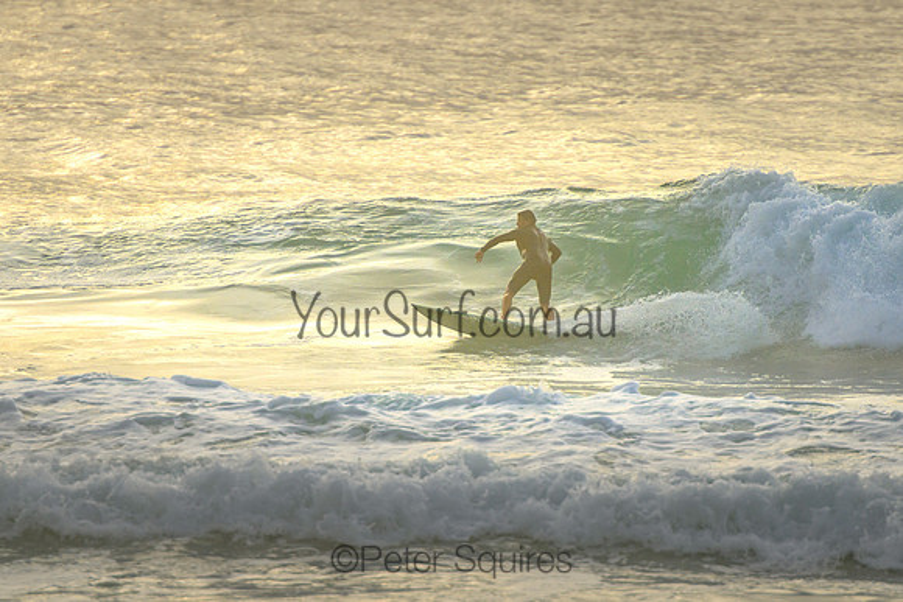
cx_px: 494
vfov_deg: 2.5
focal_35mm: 550
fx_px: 13793
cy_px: 264
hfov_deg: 3.7
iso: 500
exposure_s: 1/2000
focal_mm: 400
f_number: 5.6
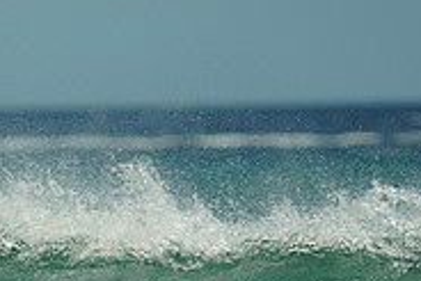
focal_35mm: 1260
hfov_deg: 1.6
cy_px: 406
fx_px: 14746
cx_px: -108
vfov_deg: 1.1
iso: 100
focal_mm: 400
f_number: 3.2
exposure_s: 1/1600
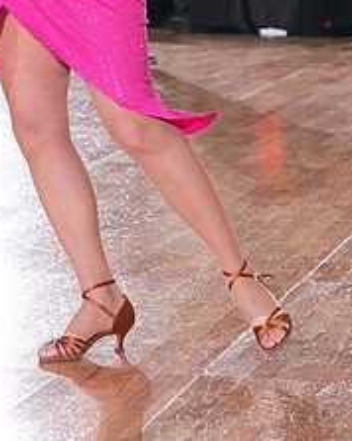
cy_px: -75
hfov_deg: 9.0
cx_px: 226
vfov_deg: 11.1
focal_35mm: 171
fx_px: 2230
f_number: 6.3
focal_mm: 70
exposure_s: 1/400
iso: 6400
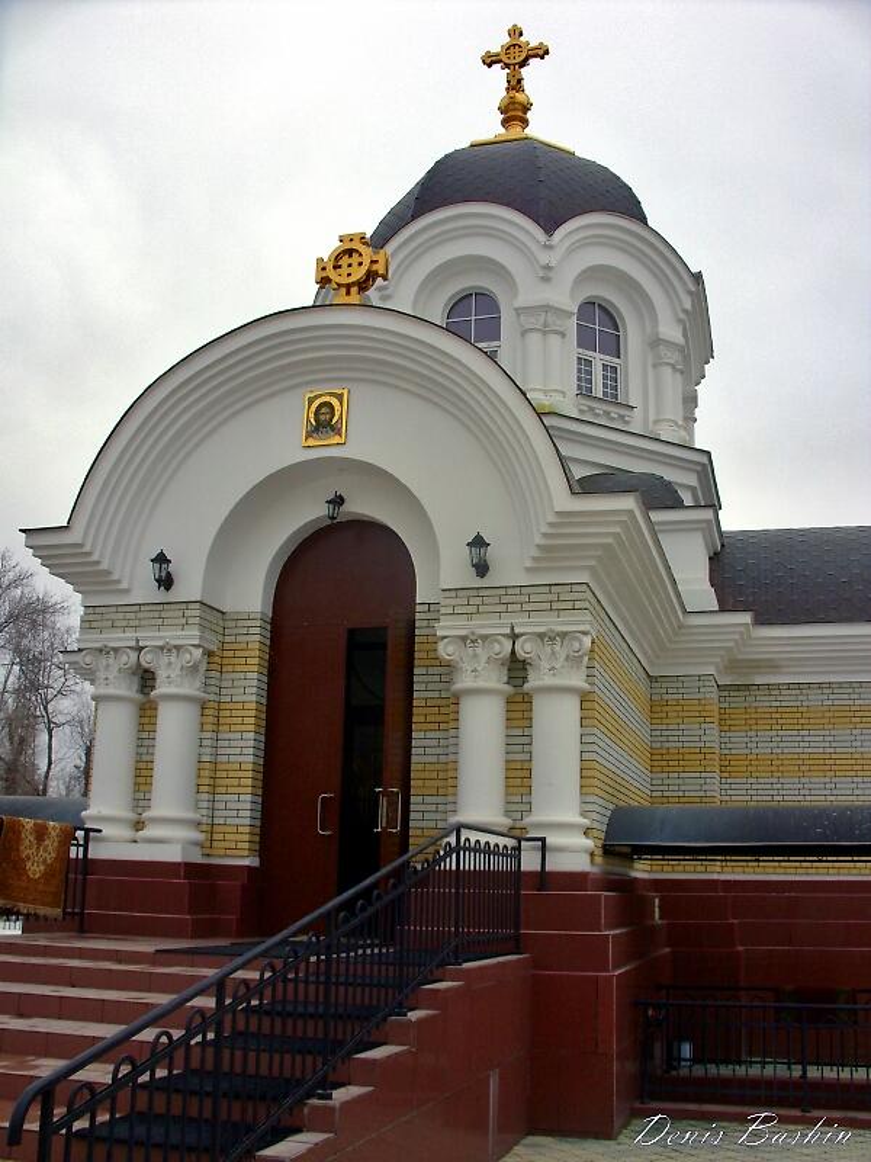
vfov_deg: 49.0
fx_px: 1275
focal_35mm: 38
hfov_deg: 37.7
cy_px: 581
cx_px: 436
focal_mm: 6.3
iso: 50
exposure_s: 1/500
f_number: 4.9
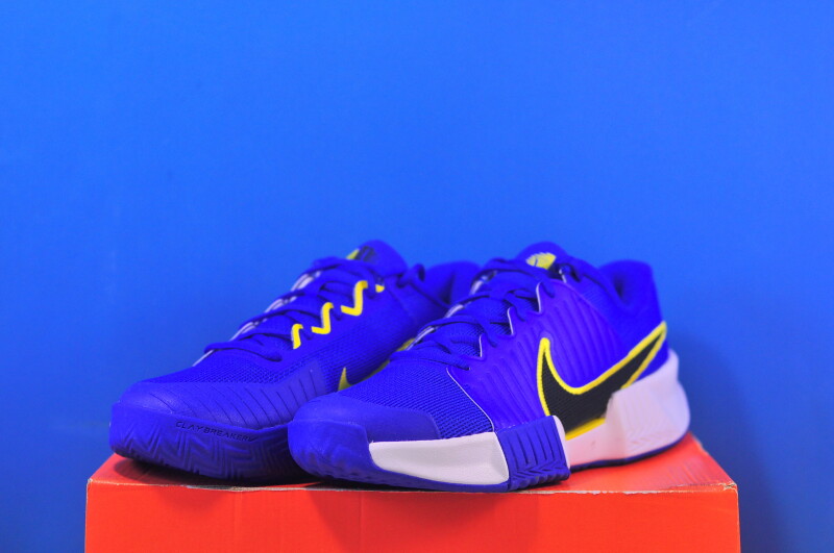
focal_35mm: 75
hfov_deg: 27.0
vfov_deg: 18.1
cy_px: 276
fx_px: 1735
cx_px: 417
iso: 250
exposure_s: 1/320
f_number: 2.8
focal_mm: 50
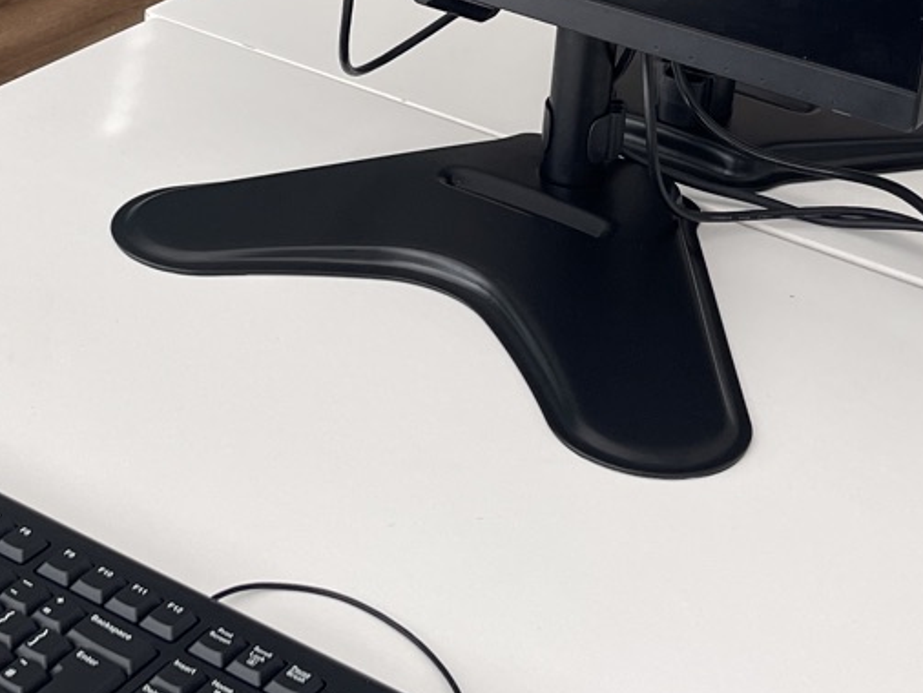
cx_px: 221
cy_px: -42
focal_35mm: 79
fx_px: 2107
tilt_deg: -23.4
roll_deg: -2.7
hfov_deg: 24.4
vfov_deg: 18.1
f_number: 1.6
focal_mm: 5.1
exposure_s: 1/121
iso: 100
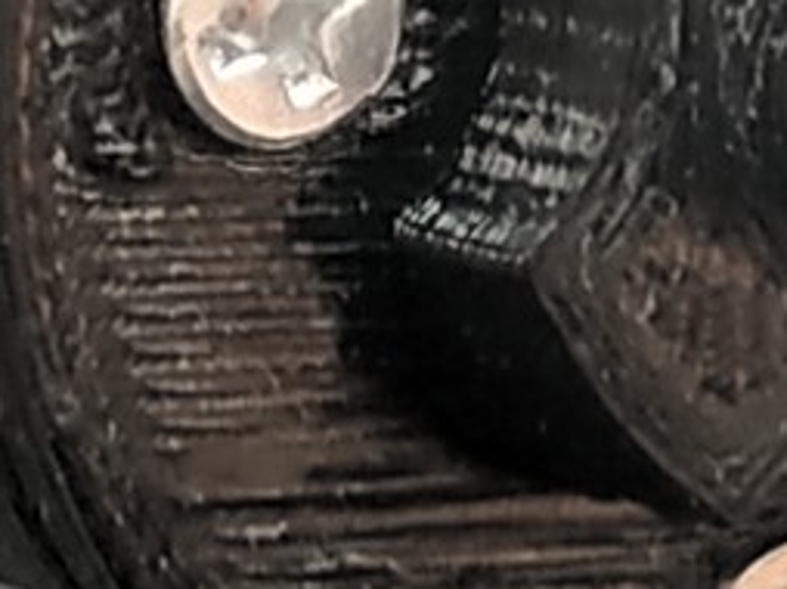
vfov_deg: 12.2
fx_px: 2748
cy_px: 195
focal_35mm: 121
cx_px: 397
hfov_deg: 16.3
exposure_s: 1/50
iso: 320
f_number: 1.9
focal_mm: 3.94
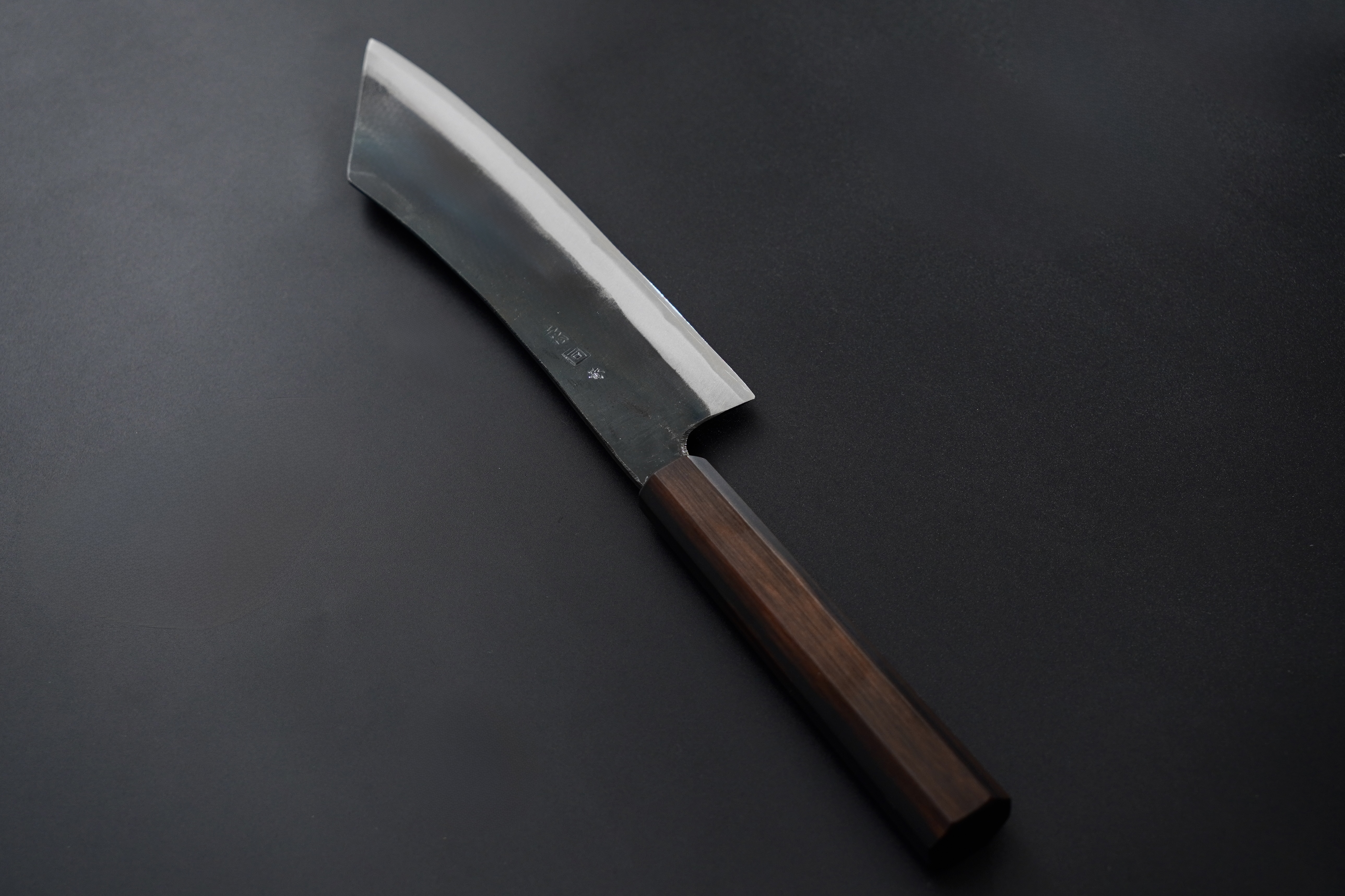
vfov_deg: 29.0
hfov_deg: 42.5
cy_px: 448
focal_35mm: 46
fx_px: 1732
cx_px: 672
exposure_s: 1/160
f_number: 3.5
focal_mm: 30.9
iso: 320
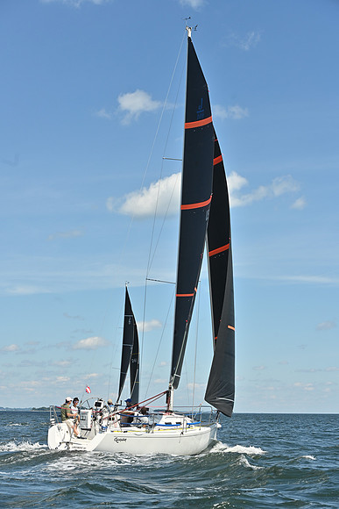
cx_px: 170
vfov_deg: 28.8
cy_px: 254
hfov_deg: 19.5
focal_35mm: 70
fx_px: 988
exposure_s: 1/1250
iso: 250
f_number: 7.1
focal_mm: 70
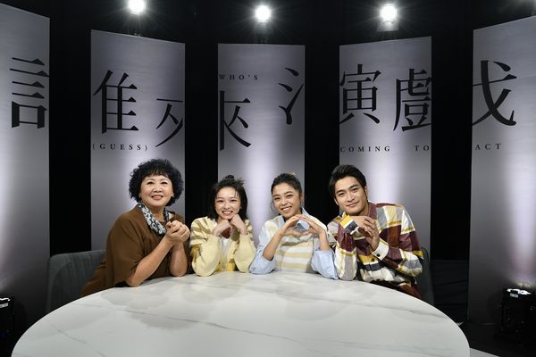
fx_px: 432
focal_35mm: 29
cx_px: 268
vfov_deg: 45.0
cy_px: 178
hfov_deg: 63.7
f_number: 5.6
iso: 800
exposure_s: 1/125
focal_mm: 29
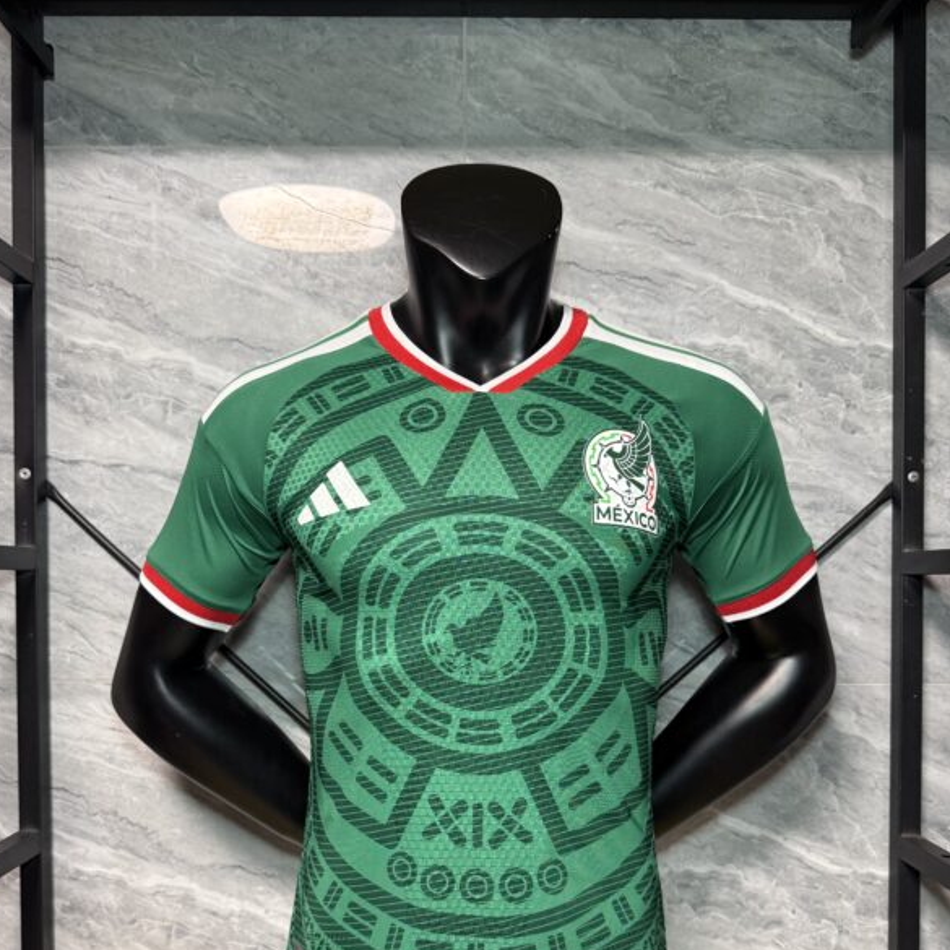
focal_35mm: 29
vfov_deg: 54.8
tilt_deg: -1.0
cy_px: 607
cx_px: 466
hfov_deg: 55.6
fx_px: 900
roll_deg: -0.3
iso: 200
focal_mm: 6.76
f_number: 1.78
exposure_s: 1/50
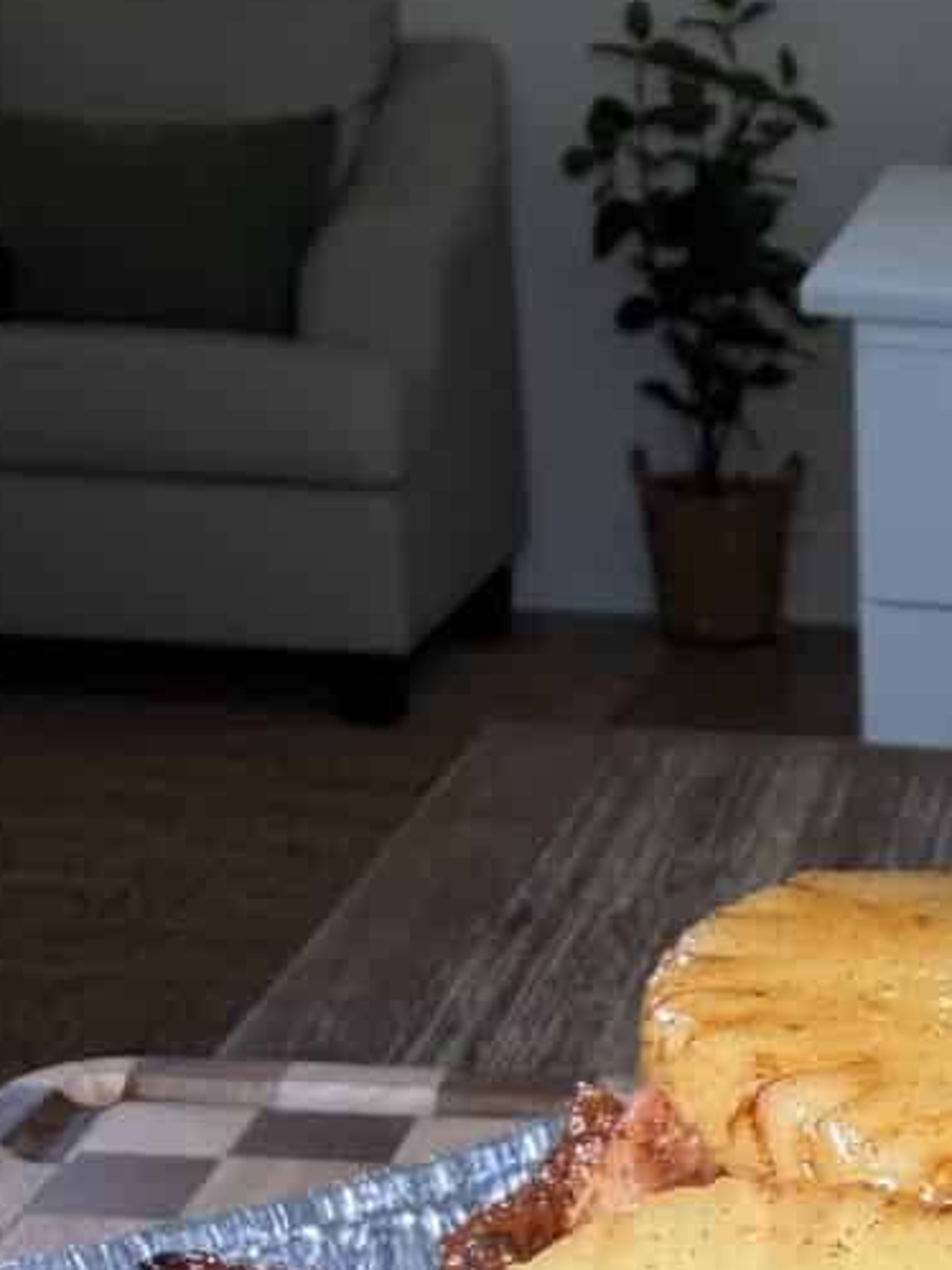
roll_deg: -4.5
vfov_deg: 21.6
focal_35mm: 77
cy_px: 1855
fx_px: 2825
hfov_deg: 17.4
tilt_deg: -31.4
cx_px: 1387
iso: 40
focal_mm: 2.22
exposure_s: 1/120
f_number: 2.2
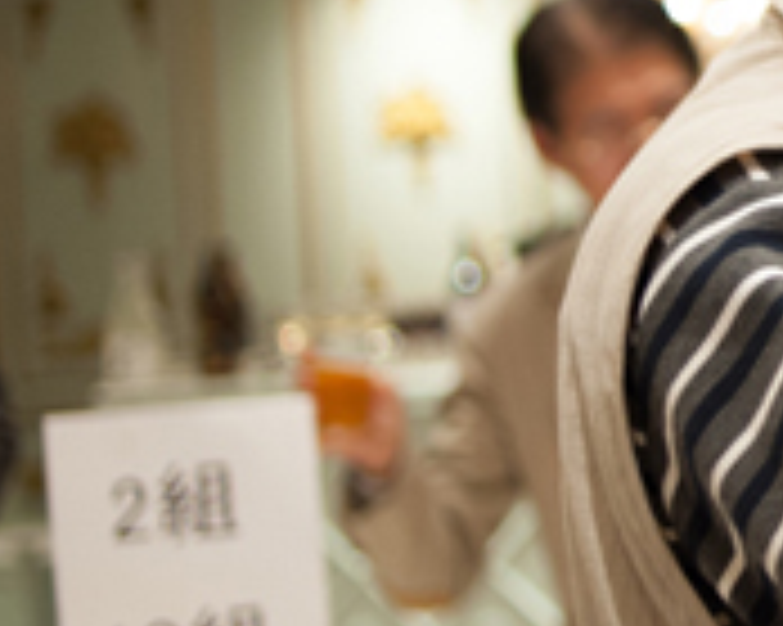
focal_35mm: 121
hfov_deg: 14.5
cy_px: 144
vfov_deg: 12.7
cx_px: 1264
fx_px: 2802
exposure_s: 1/100
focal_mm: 35
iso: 800
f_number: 2.8
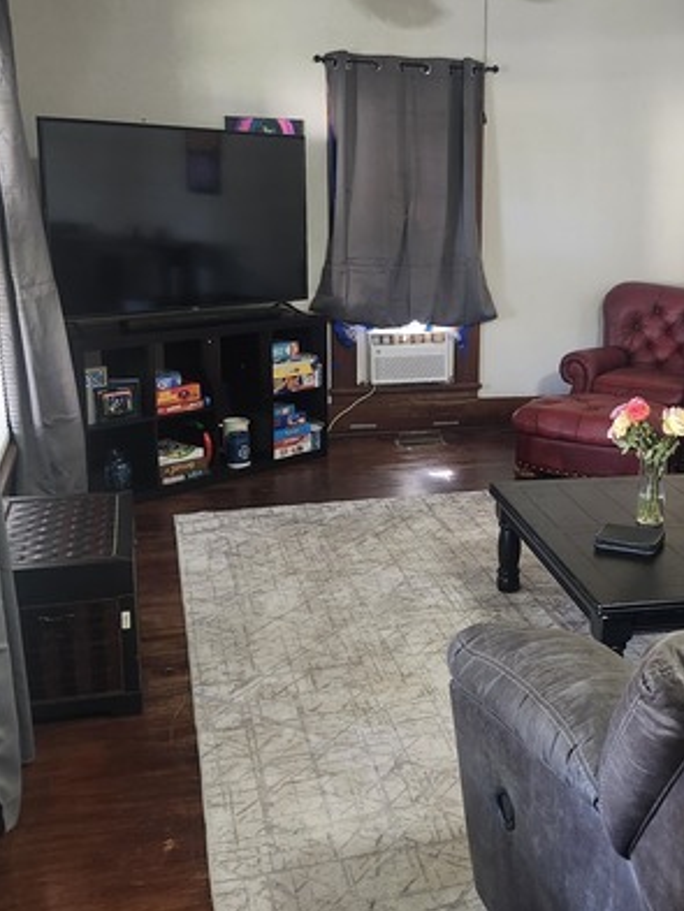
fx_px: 1027
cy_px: 437
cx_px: 524
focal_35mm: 39
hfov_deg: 35.9
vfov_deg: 47.8
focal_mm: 5.54
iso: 640
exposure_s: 1/24
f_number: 1.8
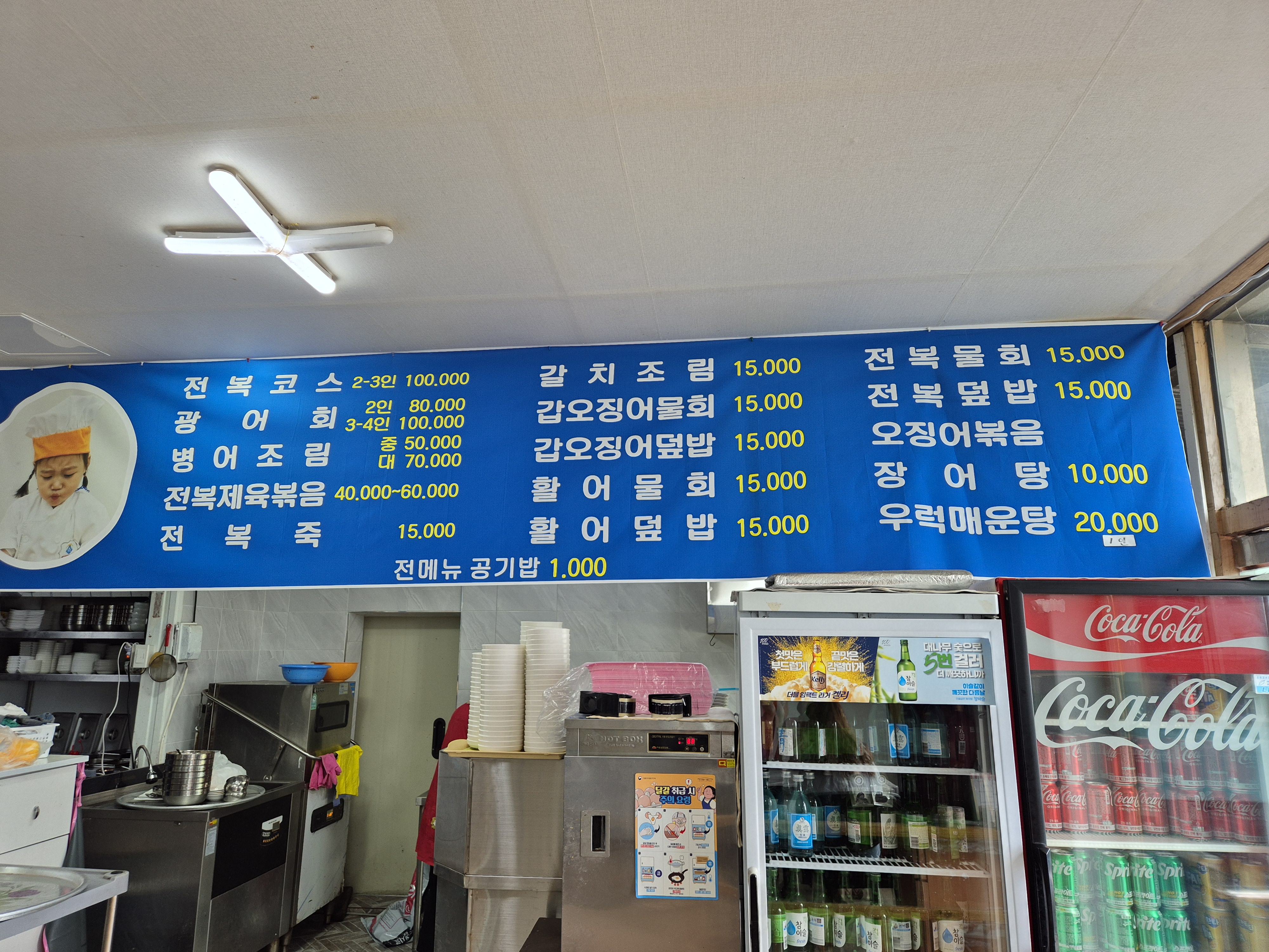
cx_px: 634
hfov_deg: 73.9
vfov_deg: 58.9
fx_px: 843
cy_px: 476
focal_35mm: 23
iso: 50
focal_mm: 5.4
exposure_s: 1/120
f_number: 1.8
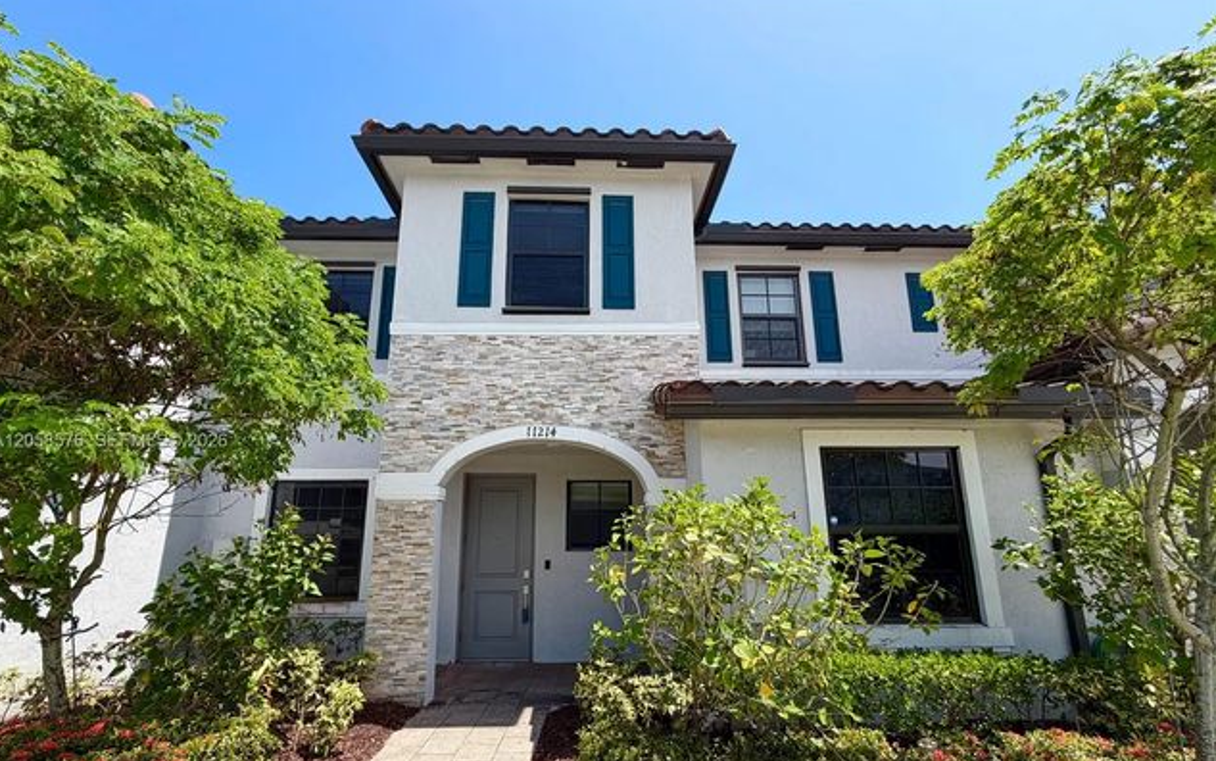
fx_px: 497
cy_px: 442
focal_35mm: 15
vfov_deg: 74.3
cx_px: 603
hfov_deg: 101.4
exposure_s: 1/770
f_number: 2.2
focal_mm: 2.22
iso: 40
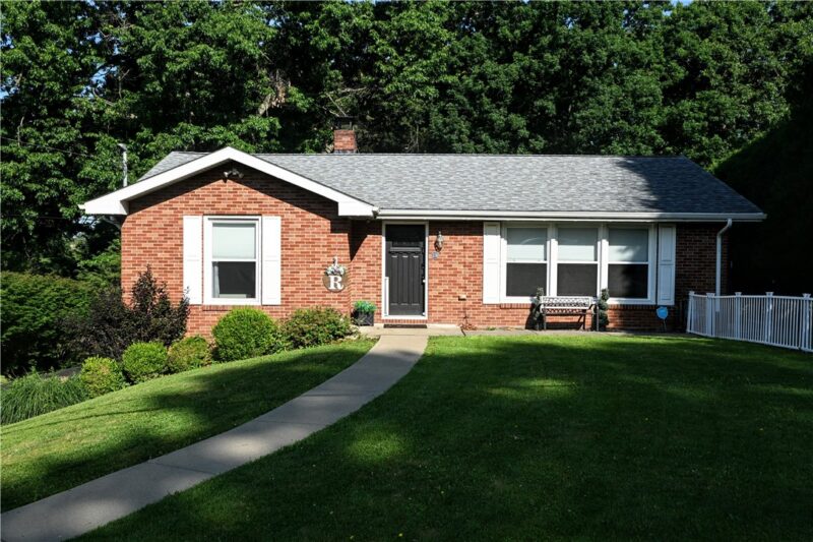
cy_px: 271
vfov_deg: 39.1
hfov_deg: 56.2
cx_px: 406
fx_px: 762
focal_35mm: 34
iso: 100
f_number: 9
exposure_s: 1/160
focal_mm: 22.5
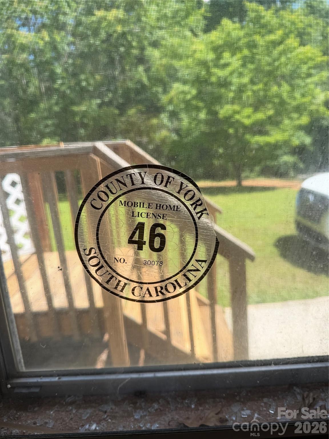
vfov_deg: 71.6
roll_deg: +1.9
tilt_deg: -15.0
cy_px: 220
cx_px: 164
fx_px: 304
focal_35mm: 24
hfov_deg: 56.8
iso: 80
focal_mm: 6.76
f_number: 1.78
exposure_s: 1/1046
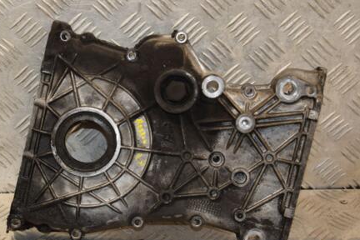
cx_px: 131
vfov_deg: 13.7
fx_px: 1000
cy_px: 139
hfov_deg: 20.4
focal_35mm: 100
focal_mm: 48
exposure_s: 1/160
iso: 800
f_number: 4.8
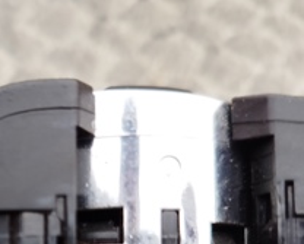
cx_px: -23
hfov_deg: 24.7
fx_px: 649
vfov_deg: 19.6
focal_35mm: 72
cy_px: 316
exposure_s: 1/50
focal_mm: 5.31
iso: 80
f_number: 1.7
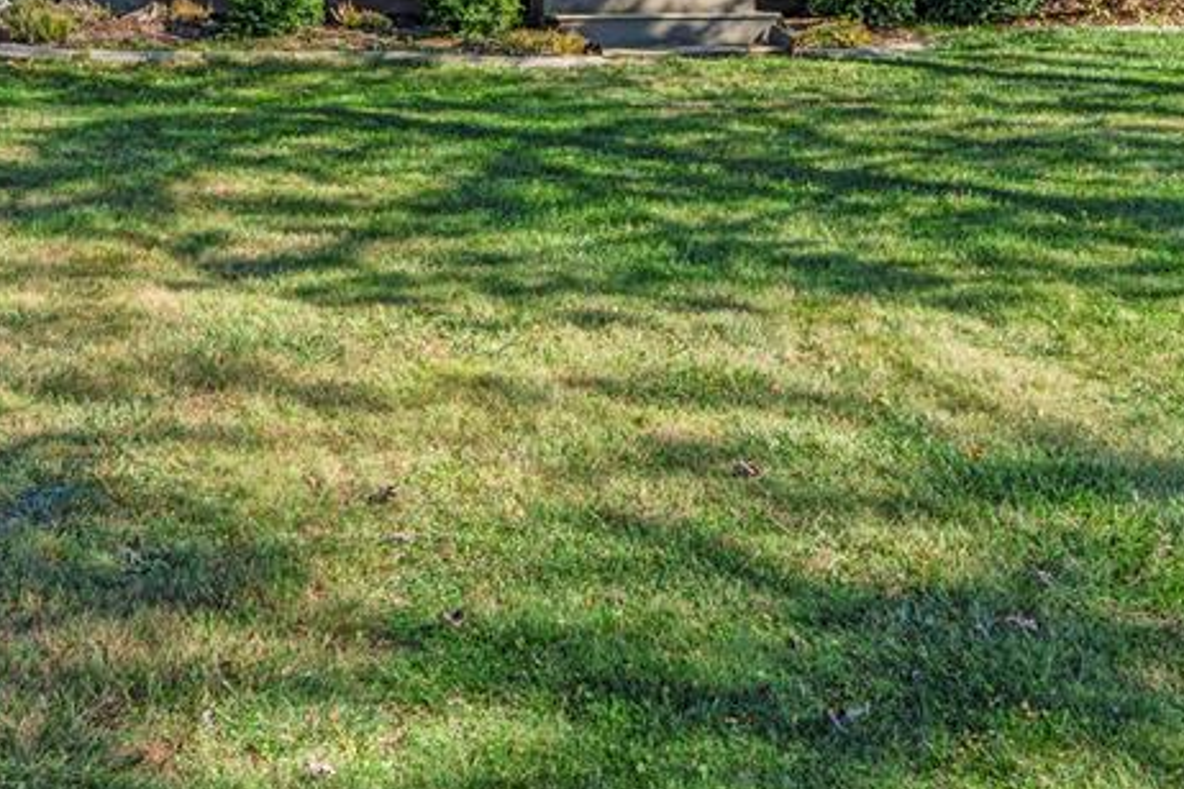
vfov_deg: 21.0
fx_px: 2039
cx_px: 420
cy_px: -44
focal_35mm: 62
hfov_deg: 32.2
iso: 100
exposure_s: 1/125
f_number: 8
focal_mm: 28
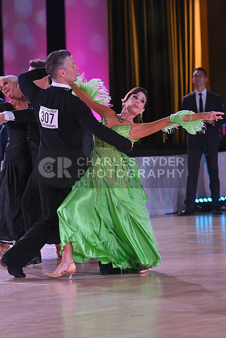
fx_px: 1882
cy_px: 169
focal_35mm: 200
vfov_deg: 10.3
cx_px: 113
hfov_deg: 6.9
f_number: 6.3
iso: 3200
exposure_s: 1/400
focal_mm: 200
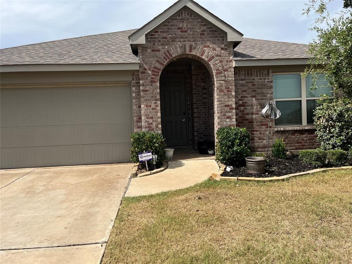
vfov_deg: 53.1
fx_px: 264
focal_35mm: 26
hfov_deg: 67.3
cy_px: 132
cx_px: 176
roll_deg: +2.0
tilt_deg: +0.0
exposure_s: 1/3745
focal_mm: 5.1
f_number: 1.6
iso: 50
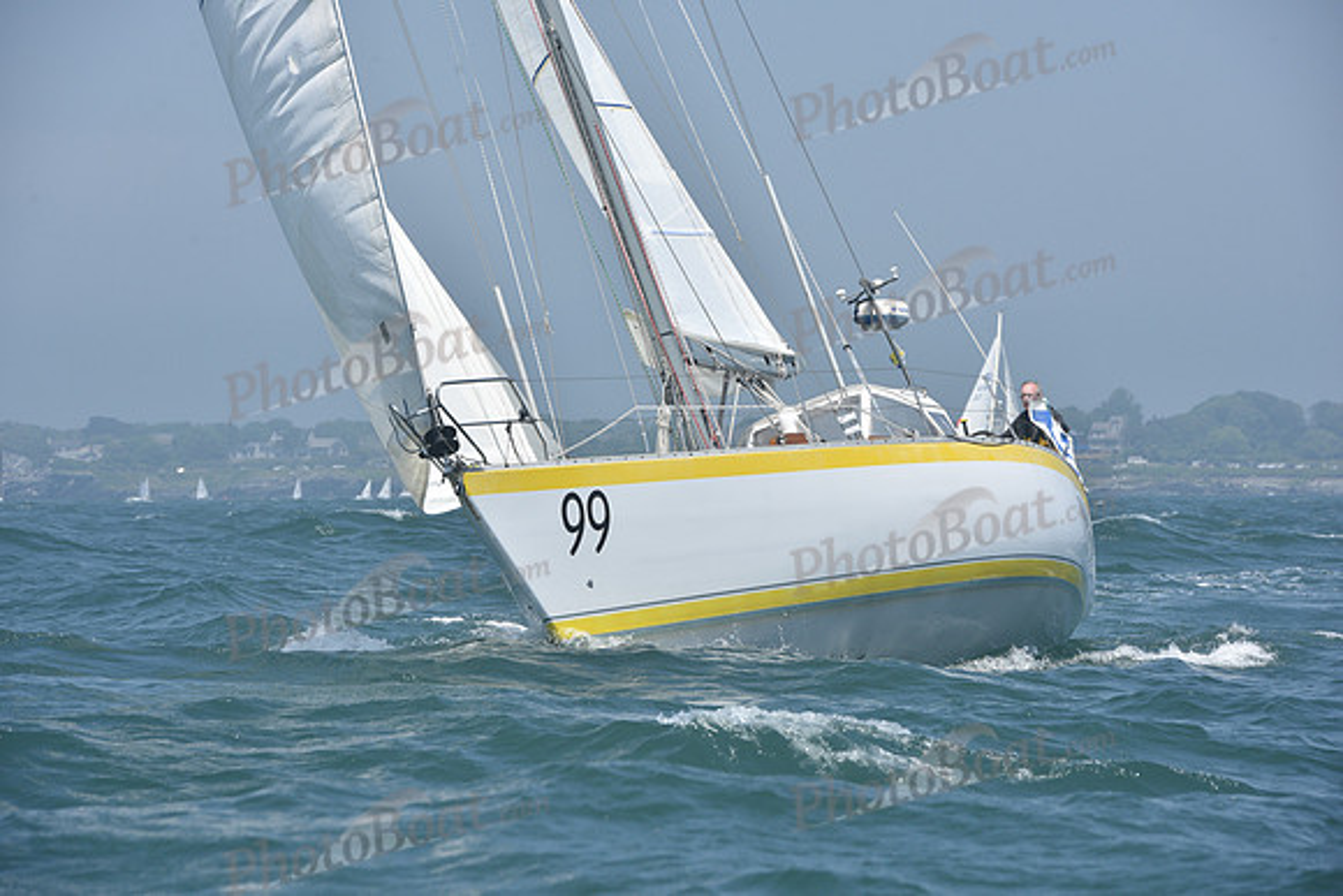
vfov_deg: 7.4
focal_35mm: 185
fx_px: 6903
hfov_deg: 11.1
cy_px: 448
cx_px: 672
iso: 320
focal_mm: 185
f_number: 10
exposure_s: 1/1000
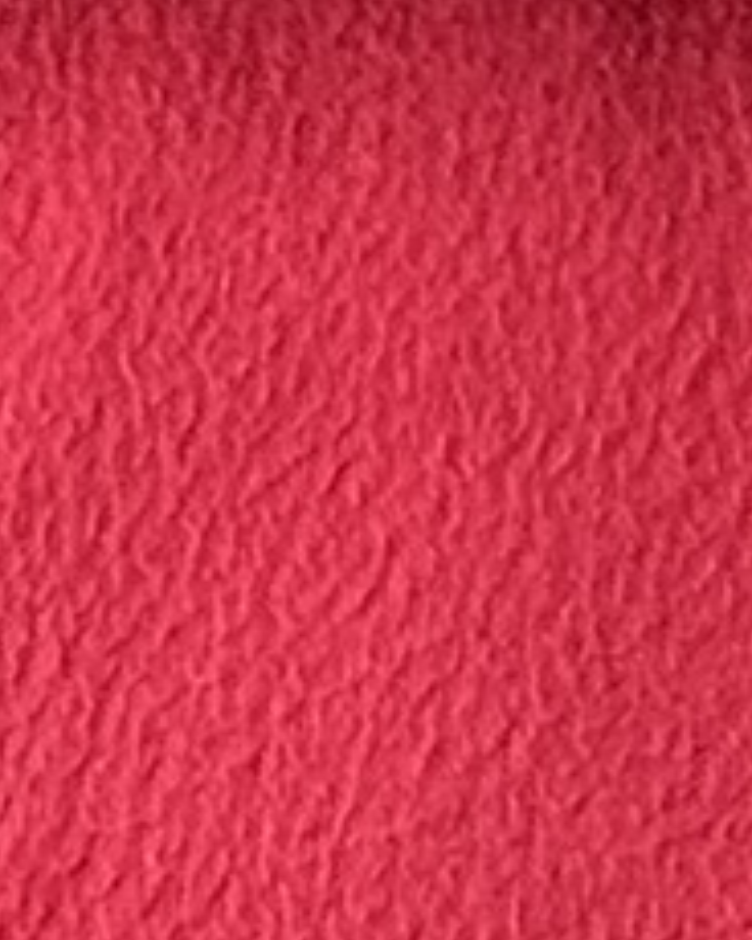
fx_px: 11629
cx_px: 1414
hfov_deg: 3.7
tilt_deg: -77.4
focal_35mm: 418
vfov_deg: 4.5
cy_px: -1512
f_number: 1.78
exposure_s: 1/68
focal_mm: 6.76
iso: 200
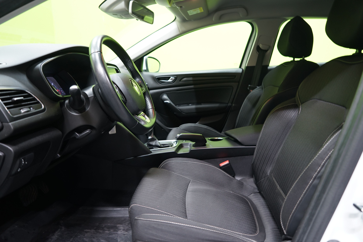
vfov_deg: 53.1
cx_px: 182
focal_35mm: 24
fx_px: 242
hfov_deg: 73.7
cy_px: 121
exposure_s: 1/13
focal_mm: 24
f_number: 4
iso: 640
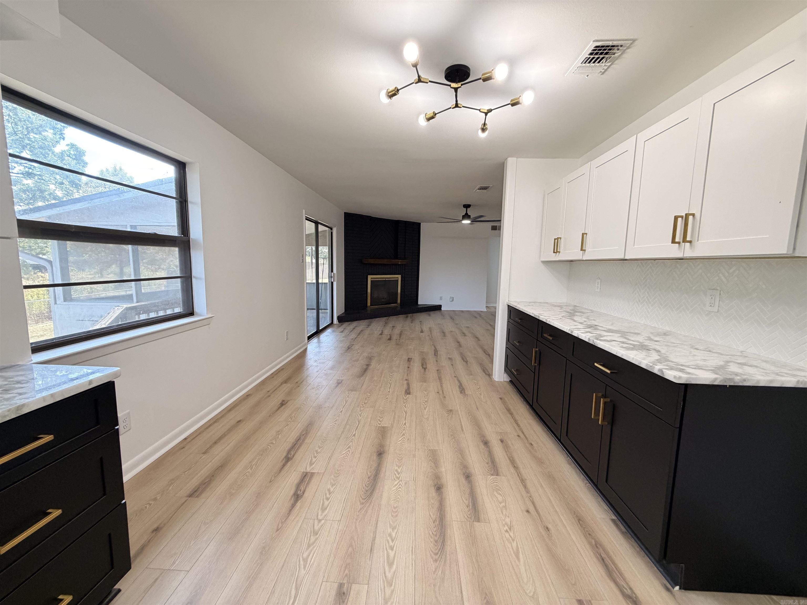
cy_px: 302
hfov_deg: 102.1
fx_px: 326
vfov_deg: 85.7
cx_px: 404
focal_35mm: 14
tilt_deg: -5.3
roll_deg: -0.8
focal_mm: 2.22
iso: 320
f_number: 2.2
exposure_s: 1/120
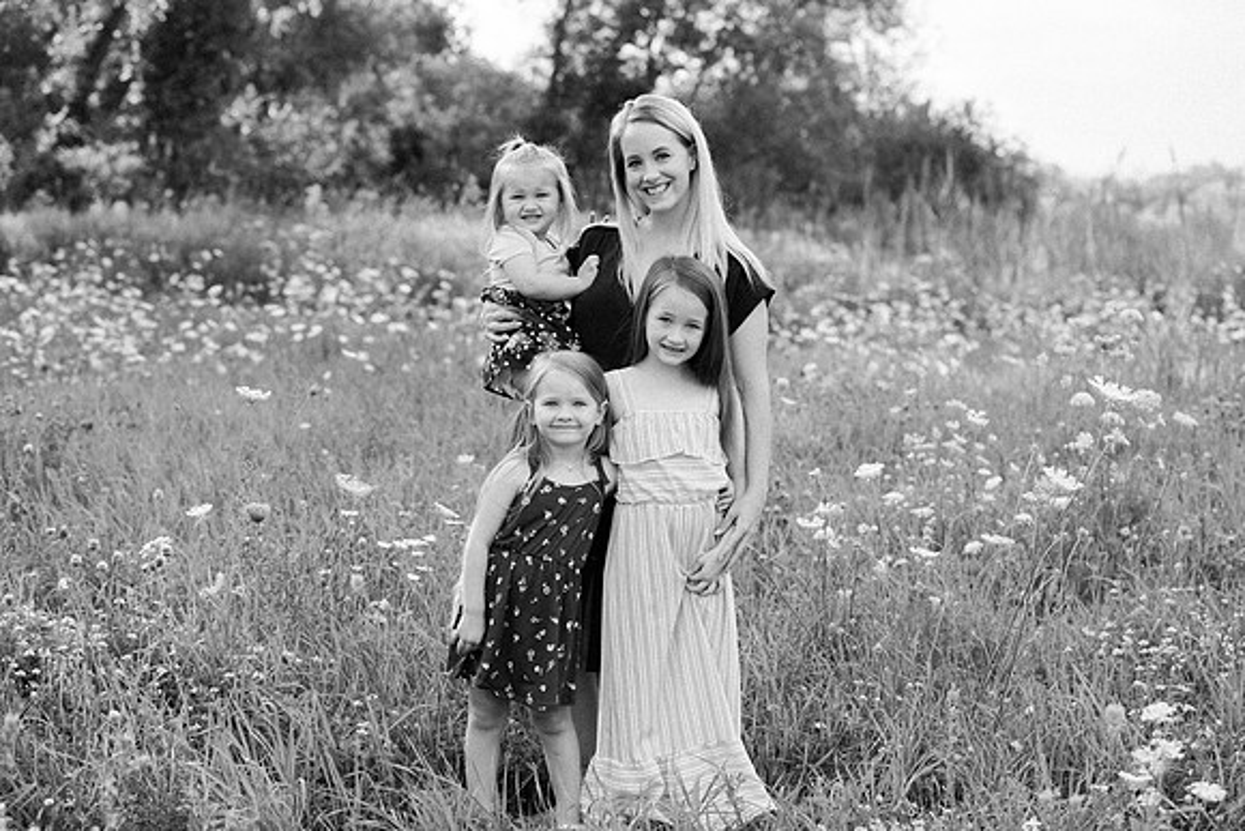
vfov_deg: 19.5
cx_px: 622
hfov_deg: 28.8
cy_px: 416
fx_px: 2421
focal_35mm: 70
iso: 250
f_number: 4.5
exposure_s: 1/800
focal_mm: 70
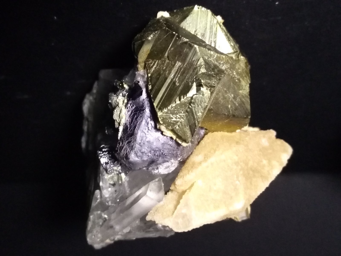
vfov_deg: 53.1
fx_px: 256
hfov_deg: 67.3
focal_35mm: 26
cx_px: 170
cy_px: 128
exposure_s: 1/12
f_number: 2
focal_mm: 3.54
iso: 1925
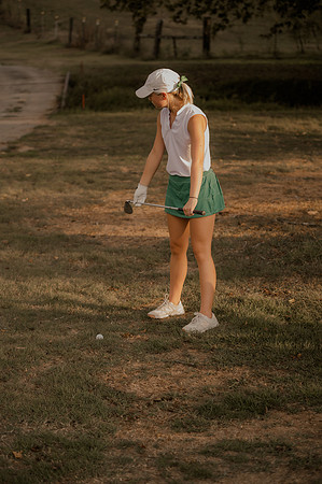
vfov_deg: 28.9
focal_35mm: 70
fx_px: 941
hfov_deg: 19.4
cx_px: 161
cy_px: 242
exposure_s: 1/2000
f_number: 2.8
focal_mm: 70
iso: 1000
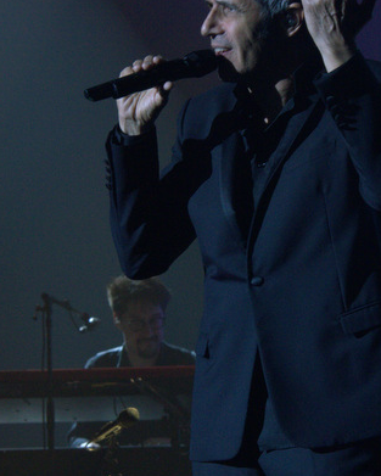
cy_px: 236
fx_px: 4748
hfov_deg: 4.6
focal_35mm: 337
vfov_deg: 5.7
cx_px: 286
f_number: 11
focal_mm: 130
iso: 400
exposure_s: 1/40
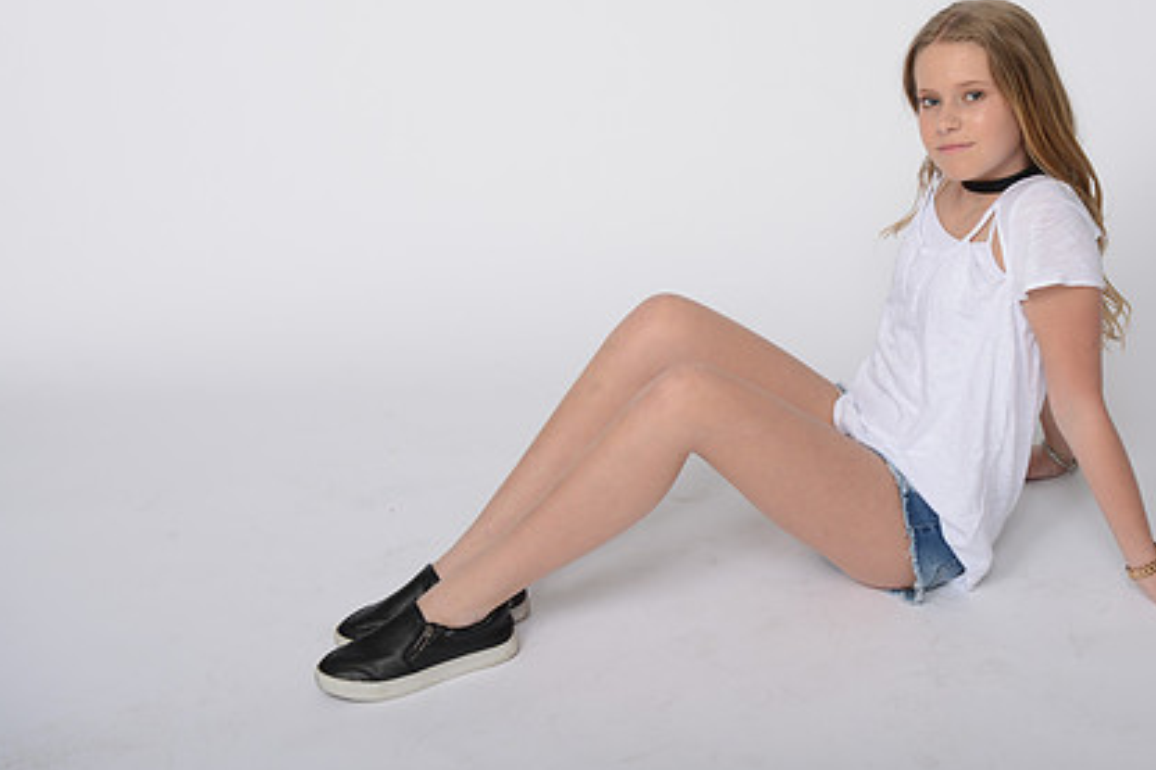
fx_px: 2150
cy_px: 271
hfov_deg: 30.0
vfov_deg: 20.2
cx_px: 722
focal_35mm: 67
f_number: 8
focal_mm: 48
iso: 125
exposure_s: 1/250
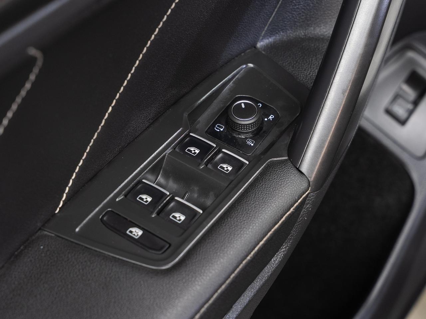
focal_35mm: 89
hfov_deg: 22.1
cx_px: 217
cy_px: 133
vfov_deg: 16.7
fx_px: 1089
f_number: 5.6
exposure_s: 1/3
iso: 100
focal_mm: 59.9
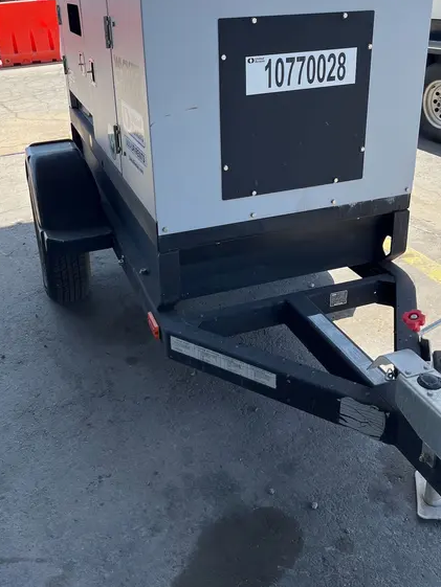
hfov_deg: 41.8
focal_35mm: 34
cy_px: 208
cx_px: 210
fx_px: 577
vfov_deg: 53.1
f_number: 1.6
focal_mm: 5.1
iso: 50
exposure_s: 1/833
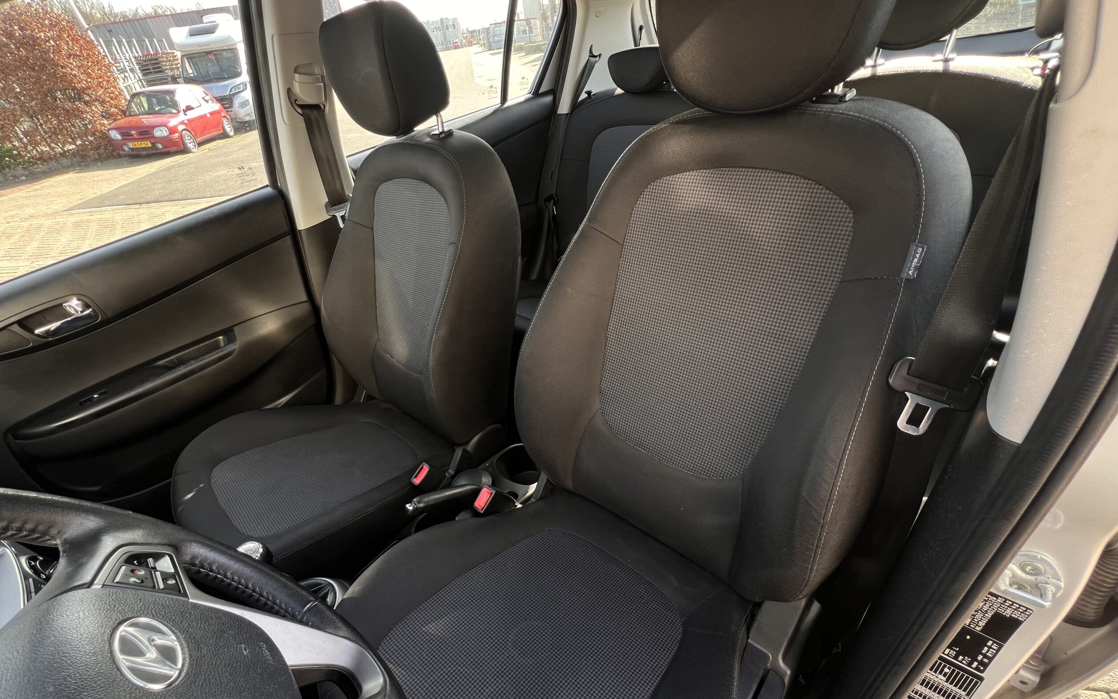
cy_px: 419
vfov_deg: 77.7
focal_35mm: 14
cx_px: 562
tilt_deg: -40.8
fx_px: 427
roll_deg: +9.3
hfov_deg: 105.3
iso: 100
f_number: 1.8
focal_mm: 1.57
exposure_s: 1/99
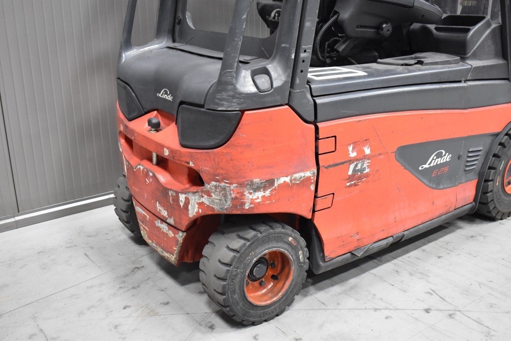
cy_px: 170
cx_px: 256
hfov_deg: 51.3
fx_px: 532
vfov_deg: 35.5
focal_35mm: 38
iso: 1600
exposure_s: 1/30
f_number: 4.5
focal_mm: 25
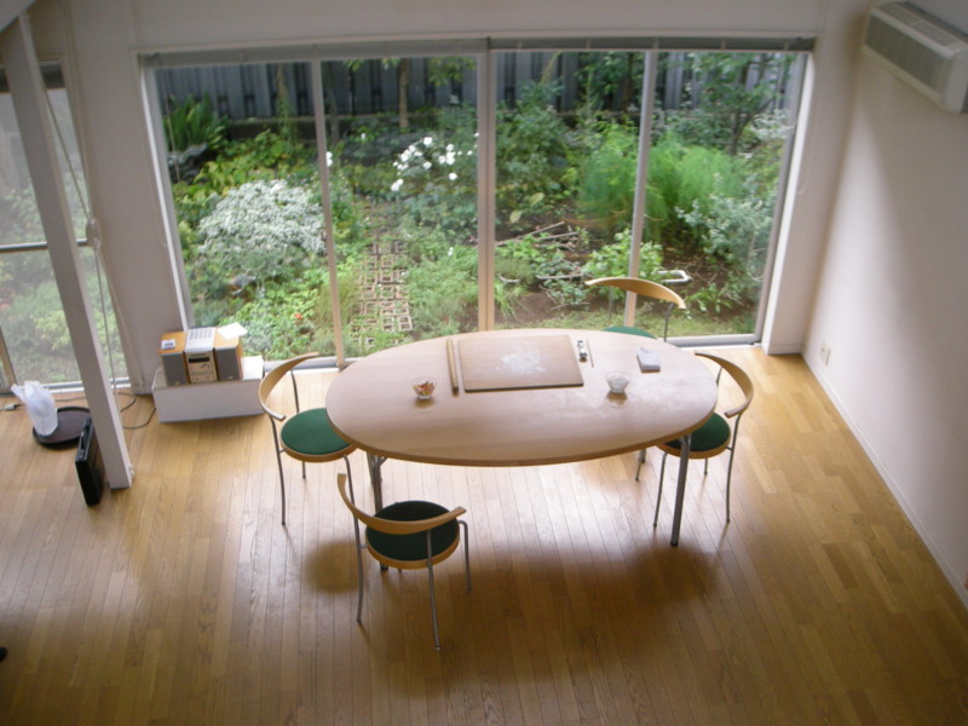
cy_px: 363
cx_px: 484
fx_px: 979
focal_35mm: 35
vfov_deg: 40.7
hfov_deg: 52.6
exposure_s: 1/96.6
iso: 100
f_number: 2.8
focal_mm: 5.7
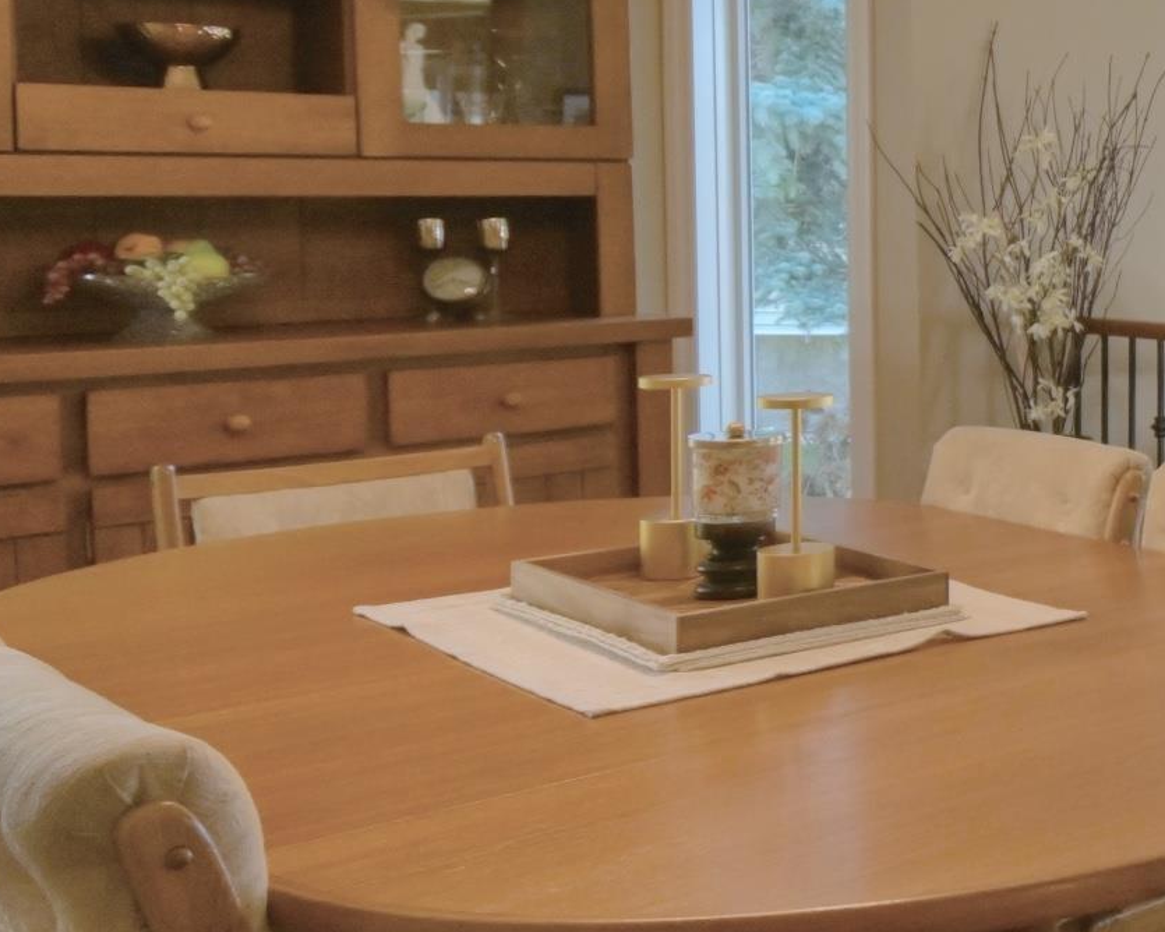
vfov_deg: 33.4
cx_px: 1801
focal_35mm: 45
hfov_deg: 27.0
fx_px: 1552
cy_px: 411
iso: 1600
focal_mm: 10
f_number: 5
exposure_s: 1/400
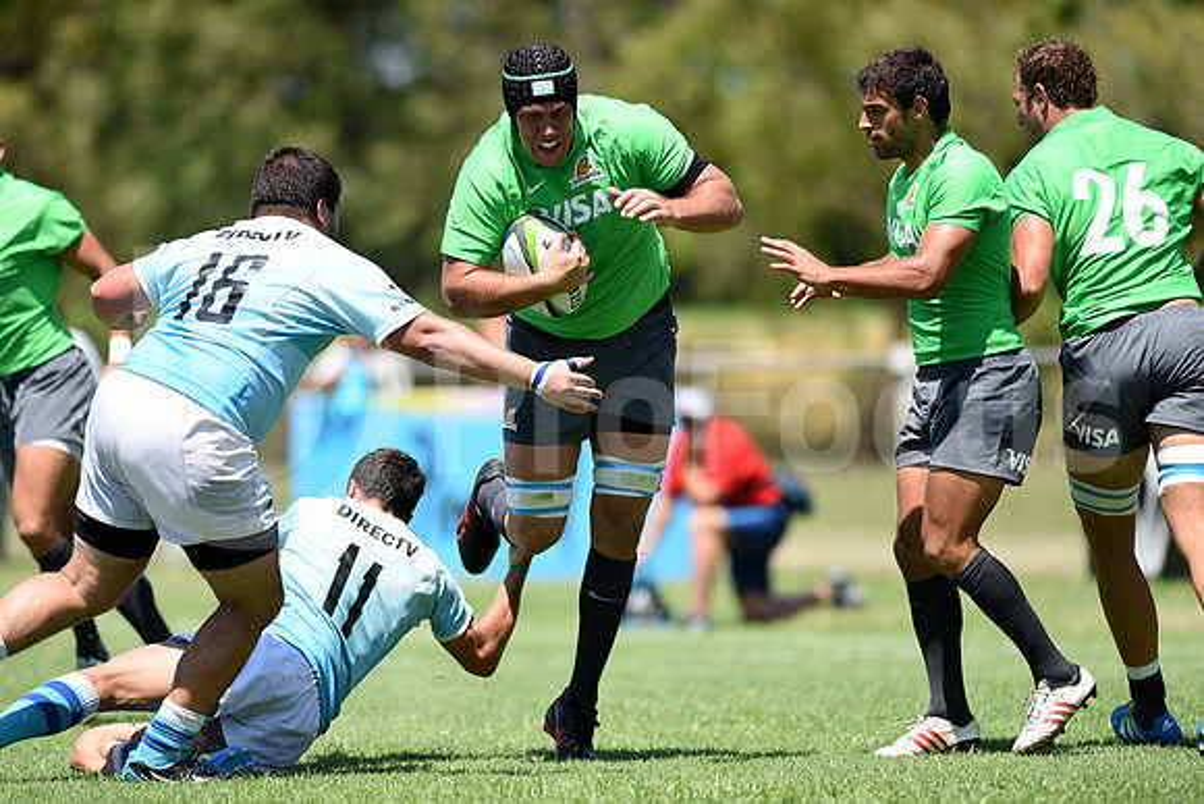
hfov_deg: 6.9
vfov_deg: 4.6
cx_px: 602
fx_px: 10035
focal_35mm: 300
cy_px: 402
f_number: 2.8
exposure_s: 1/2000
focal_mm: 300
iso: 200
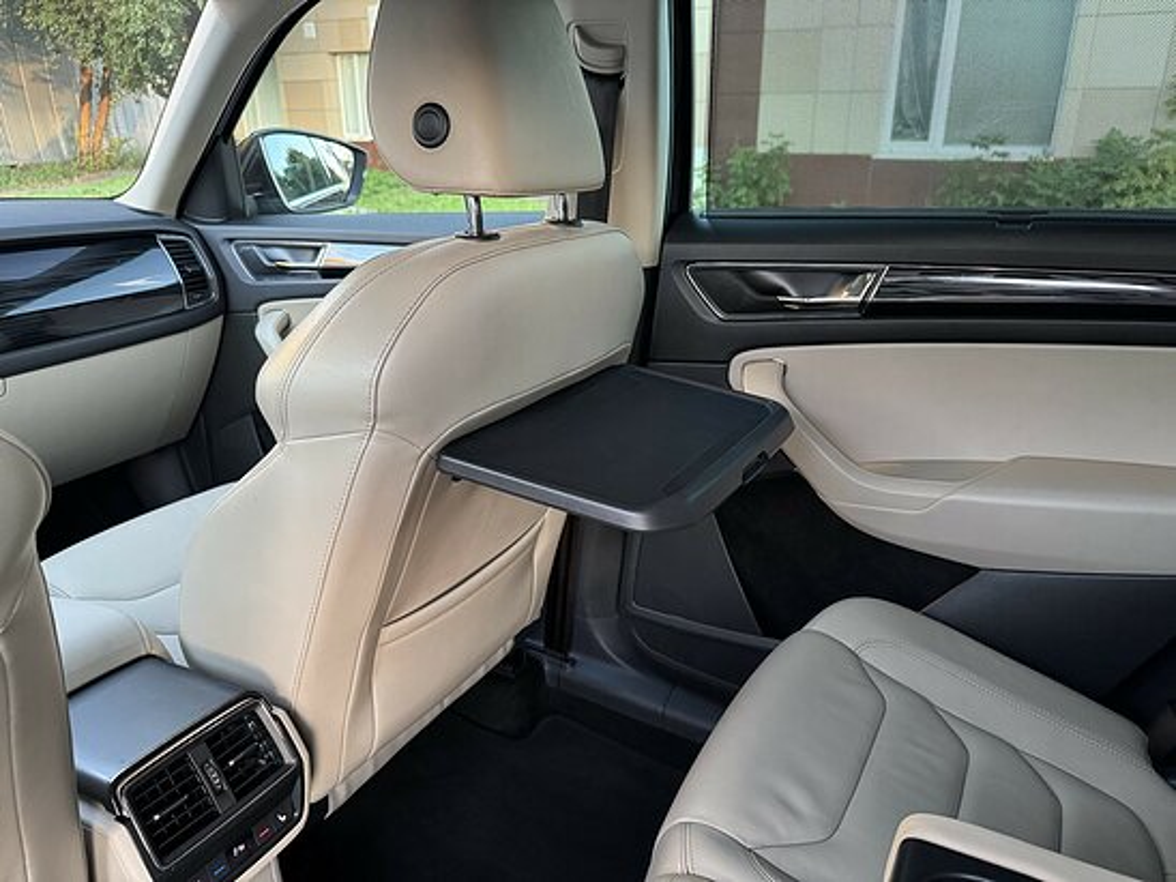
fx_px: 815
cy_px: 441
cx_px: 588
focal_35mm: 24
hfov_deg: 71.6
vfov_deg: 56.8
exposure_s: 1/60
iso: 500
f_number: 1.78
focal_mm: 6.76
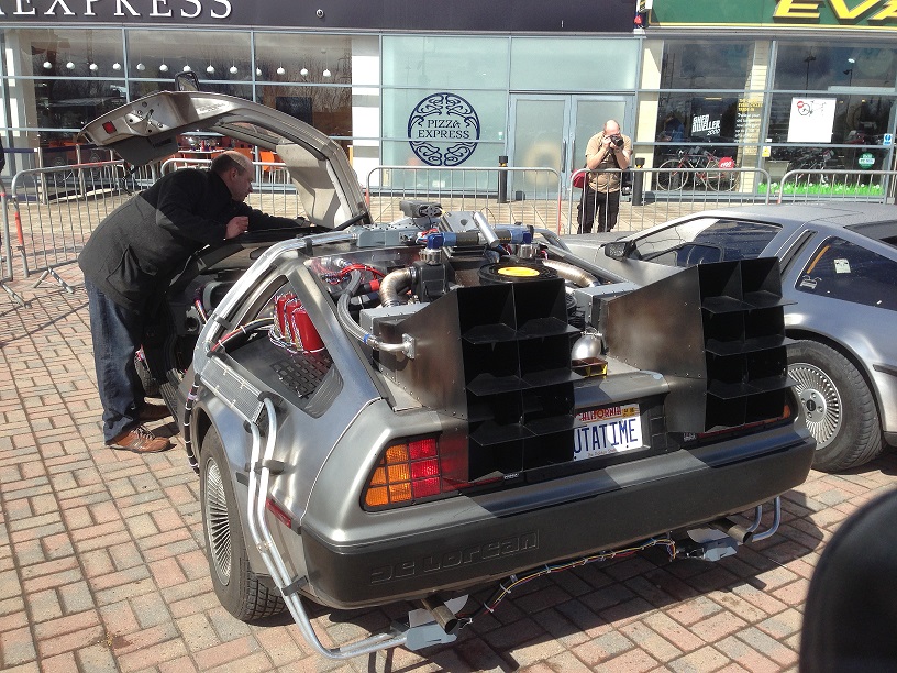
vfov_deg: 42.9
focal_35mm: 33
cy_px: 336
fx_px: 855
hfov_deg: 55.4
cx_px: 448
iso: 50
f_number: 2.4
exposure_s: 1/1106
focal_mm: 4.13
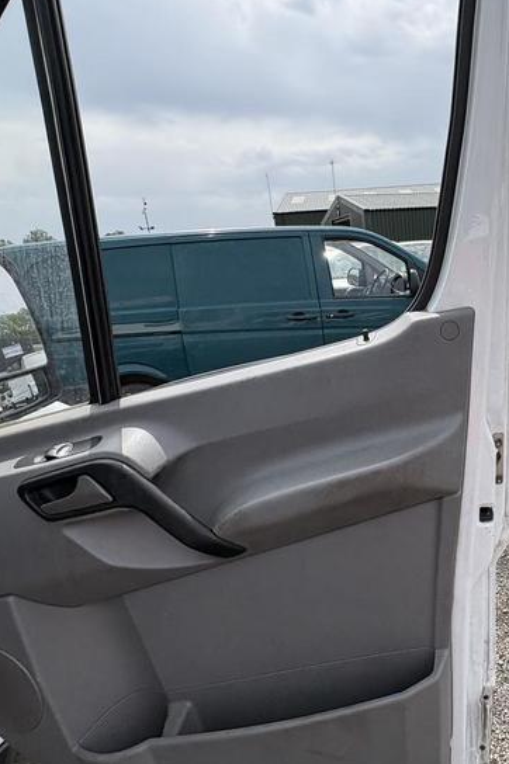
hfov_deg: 50.2
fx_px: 510
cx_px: 401
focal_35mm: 24
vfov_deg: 73.8
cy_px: 390
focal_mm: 2.22
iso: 50
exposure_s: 1/1198
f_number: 2.2
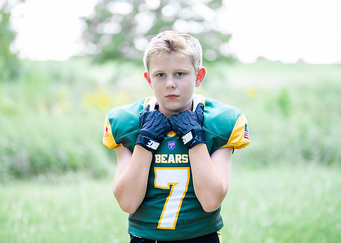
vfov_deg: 20.9
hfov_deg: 28.9
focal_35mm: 68
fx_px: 661
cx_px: 173
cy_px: 120
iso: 320
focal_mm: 50
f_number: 1.2
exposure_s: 1/1250
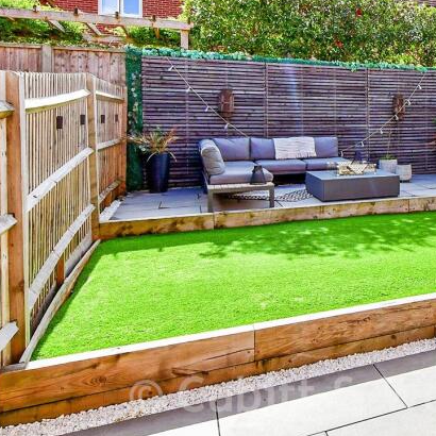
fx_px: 484
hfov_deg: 39.4
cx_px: 483
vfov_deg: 47.7
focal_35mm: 34
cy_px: 146
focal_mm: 11
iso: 250
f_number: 8
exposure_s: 1/400
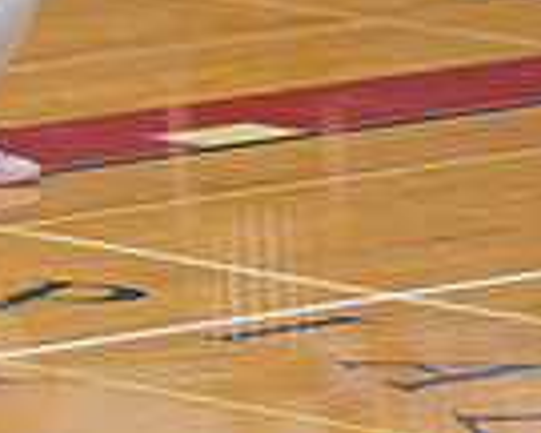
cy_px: -337
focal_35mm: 808
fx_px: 12937
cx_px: -144
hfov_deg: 2.4
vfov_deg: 1.9
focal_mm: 200
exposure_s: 1/800
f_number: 4
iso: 4000
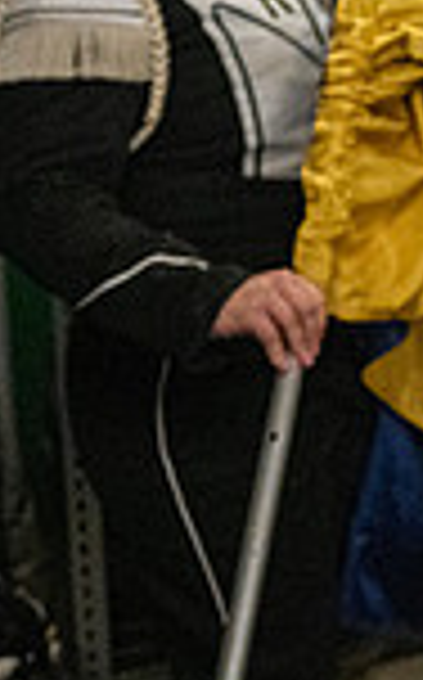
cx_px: 976
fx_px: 1739
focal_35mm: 94
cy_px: -115
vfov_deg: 20.8
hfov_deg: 11.7
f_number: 3.2
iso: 5000
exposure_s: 1/500
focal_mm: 24
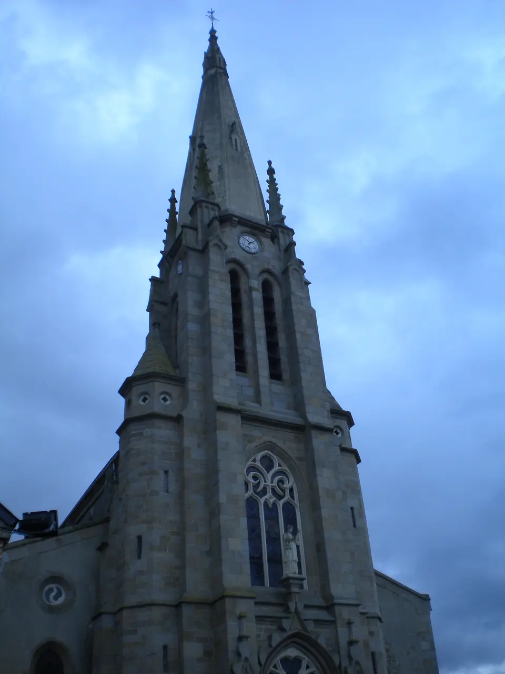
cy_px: 337
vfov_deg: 52.6
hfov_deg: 40.7
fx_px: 681
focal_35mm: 35
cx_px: 252
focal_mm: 6.3
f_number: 4.6
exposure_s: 1/850
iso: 80
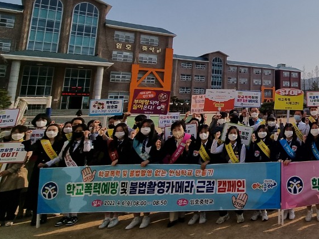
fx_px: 267
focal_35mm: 29
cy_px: 58
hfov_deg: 50.3
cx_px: 317
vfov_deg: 46.4
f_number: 2.2
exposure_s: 1/10000
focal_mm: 2.2
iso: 50
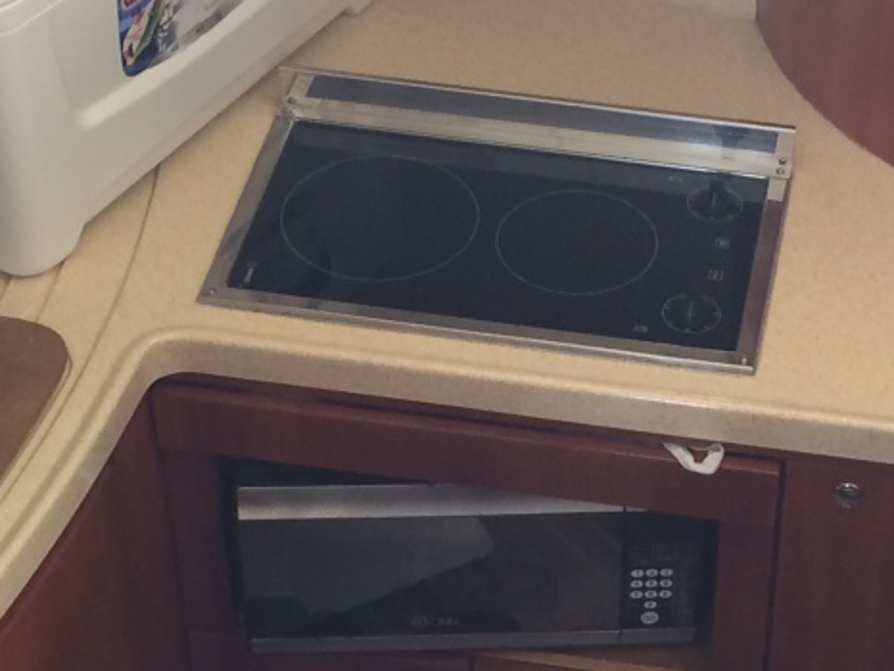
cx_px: 670
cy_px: 328
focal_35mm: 105
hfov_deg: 18.6
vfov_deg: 14.1
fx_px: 2713
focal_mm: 4.12
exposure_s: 1/40
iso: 40
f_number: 2.2
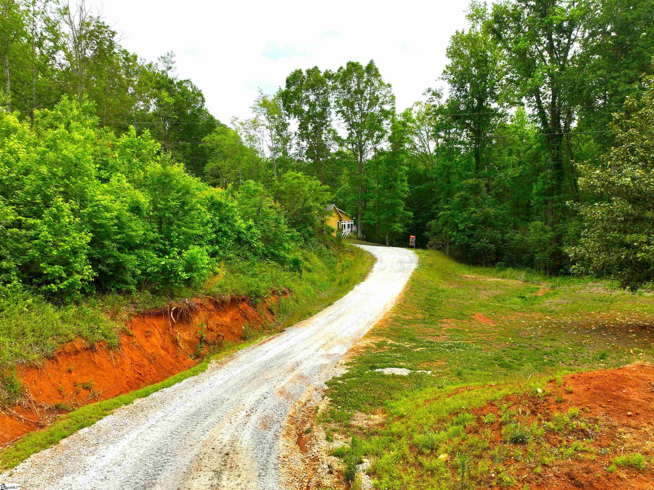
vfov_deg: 56.8
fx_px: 453
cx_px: 327
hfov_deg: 71.6
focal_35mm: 24
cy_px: 245
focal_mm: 12.29
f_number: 2.8
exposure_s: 1/240
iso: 140
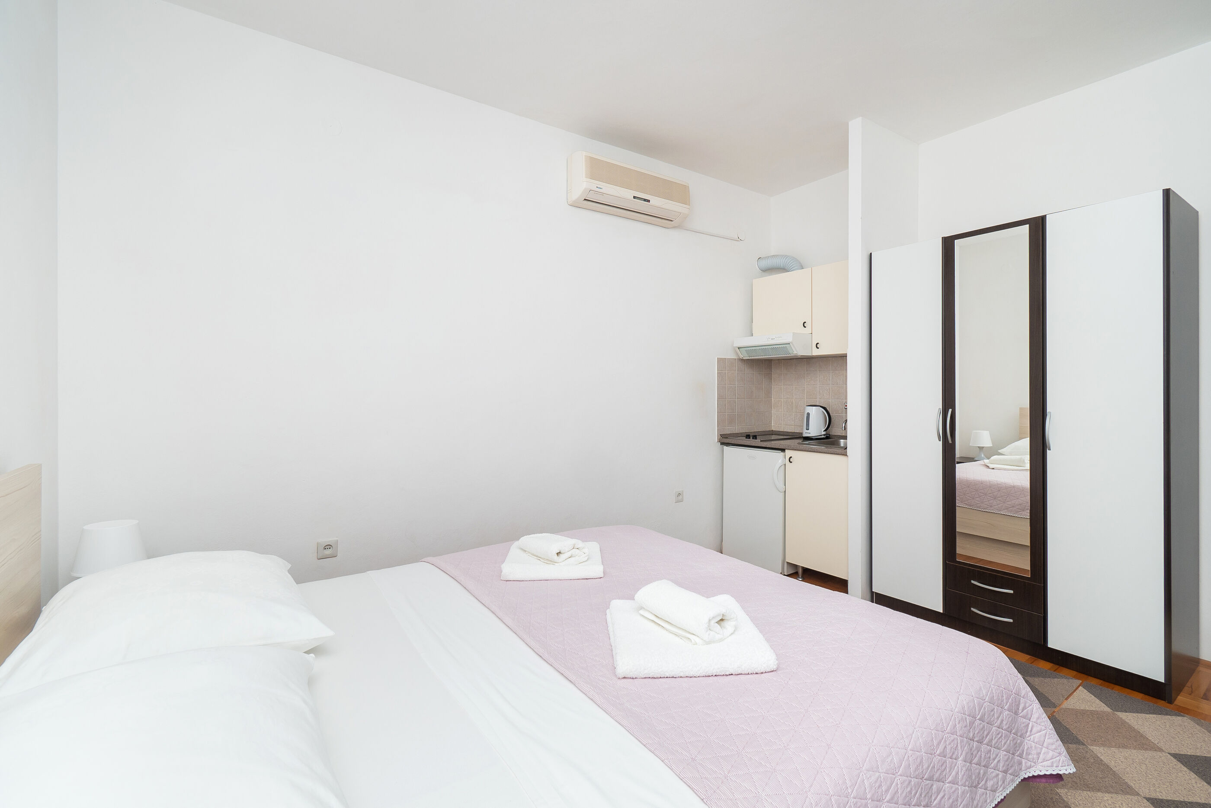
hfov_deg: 100.4
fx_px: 505
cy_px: 404
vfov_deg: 77.3
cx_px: 606
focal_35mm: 15
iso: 200
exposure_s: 1/200
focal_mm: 10
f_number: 8
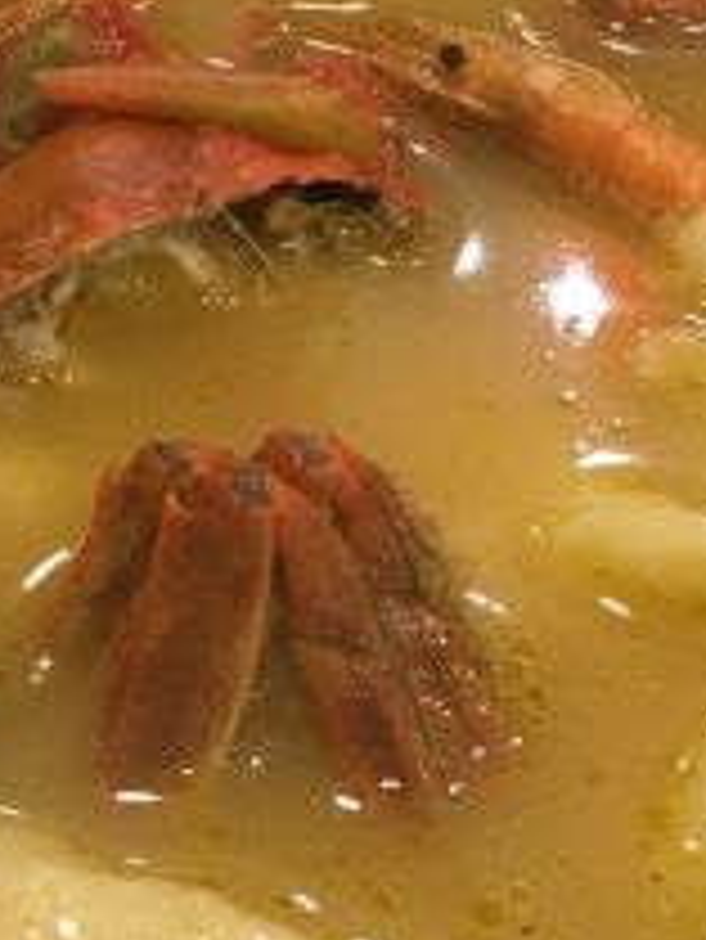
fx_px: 2635
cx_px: 119
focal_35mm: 97
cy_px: 85
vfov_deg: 19.8
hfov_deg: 15.1
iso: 80
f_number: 2.2
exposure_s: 1/33
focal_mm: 4.15
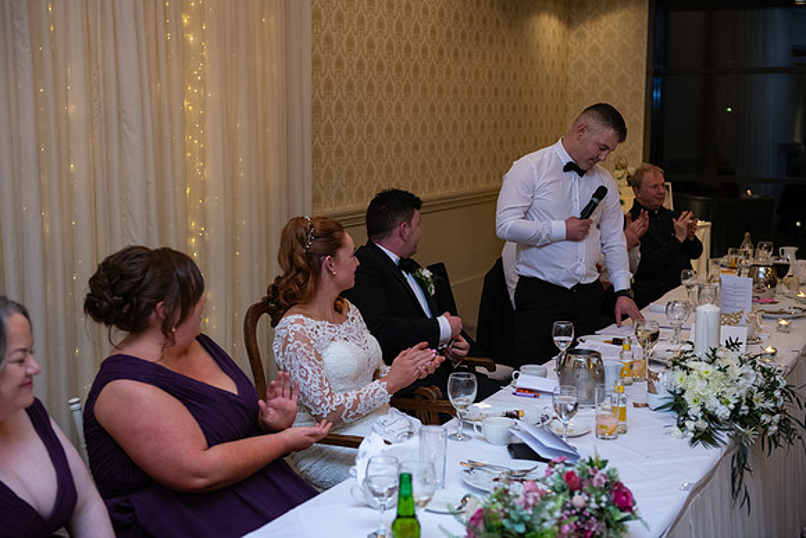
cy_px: 269
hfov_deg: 38.2
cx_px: 403
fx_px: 1164
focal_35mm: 52
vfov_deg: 26.0
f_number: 3.5
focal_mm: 52
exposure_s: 1/160
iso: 1000
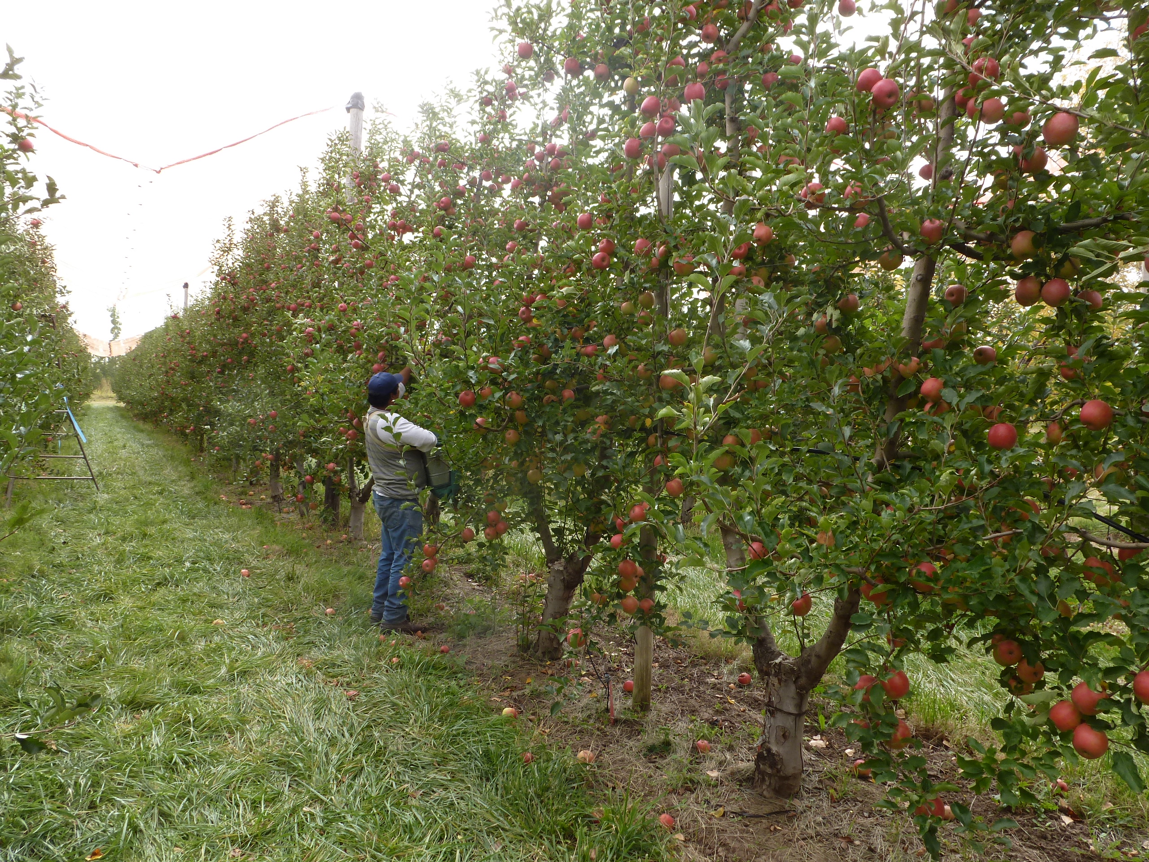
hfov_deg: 71.6
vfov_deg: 56.8
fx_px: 797
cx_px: 574
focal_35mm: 24
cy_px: 431
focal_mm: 4.3
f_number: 4
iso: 100
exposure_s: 1/125
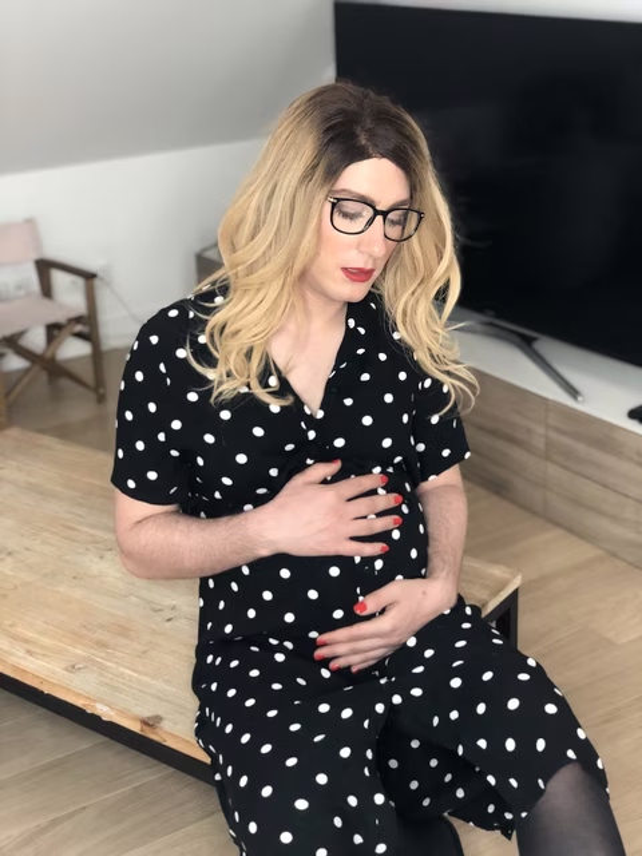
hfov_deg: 28.0
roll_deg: +0.9
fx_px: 1286
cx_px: 321
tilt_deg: -21.3
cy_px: 428
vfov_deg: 36.8
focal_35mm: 52
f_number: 2.4
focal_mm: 6
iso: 125
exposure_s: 1/37
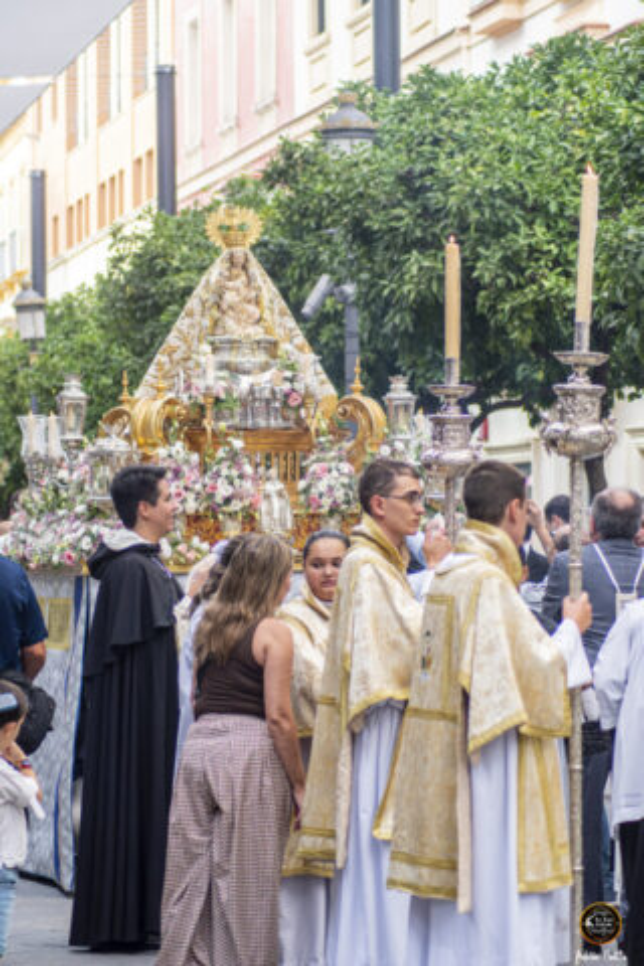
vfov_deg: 16.1
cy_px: 483
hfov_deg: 10.8
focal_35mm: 127
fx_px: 3408
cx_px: 322
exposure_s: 1/1000
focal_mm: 85
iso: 1600
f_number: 4
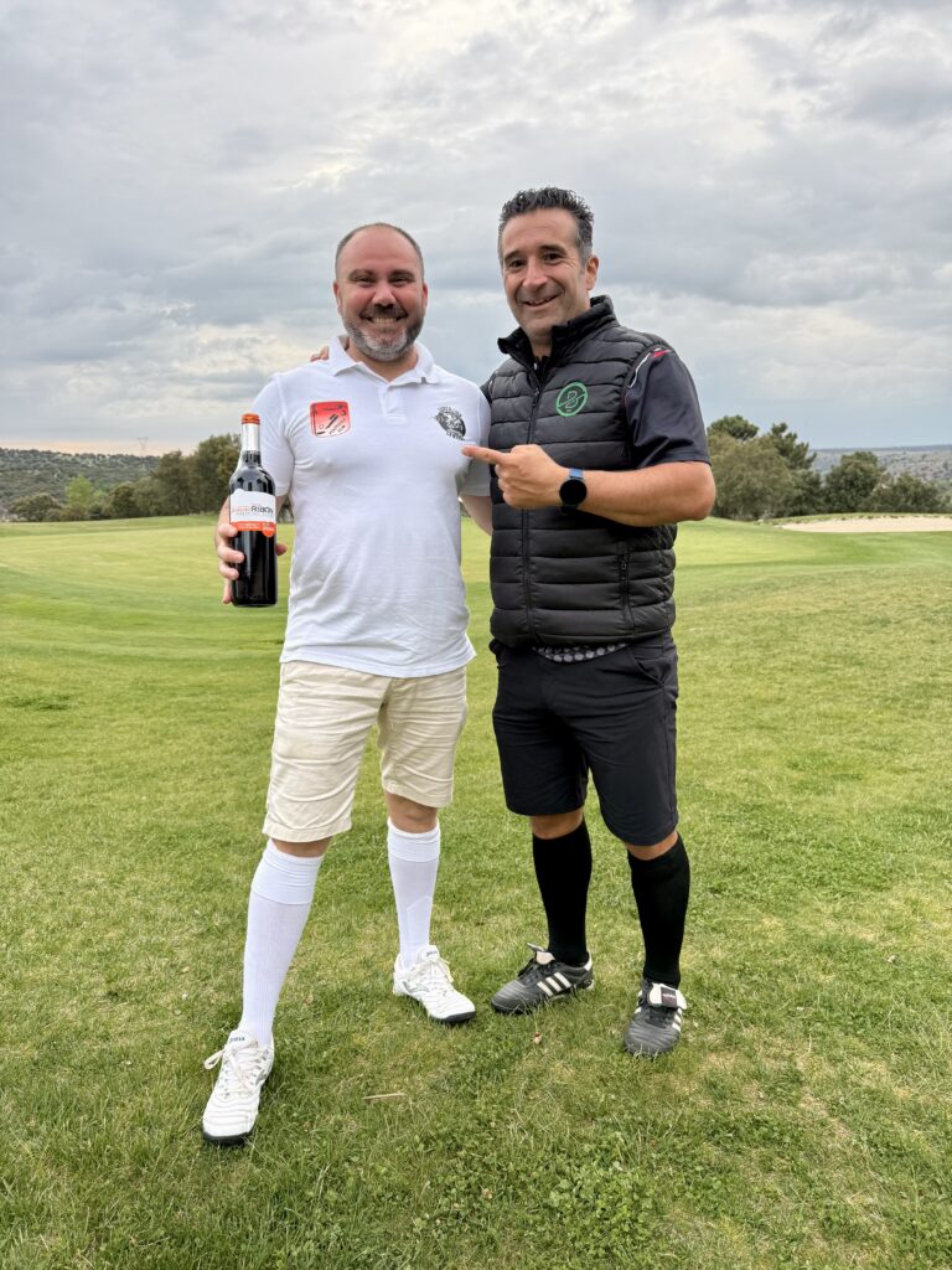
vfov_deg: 71.6
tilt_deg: -11.3
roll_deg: +0.1
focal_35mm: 24
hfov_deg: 56.8
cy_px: 635
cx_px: 476
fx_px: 880
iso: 80
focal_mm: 6.76
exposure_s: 1/665
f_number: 1.78
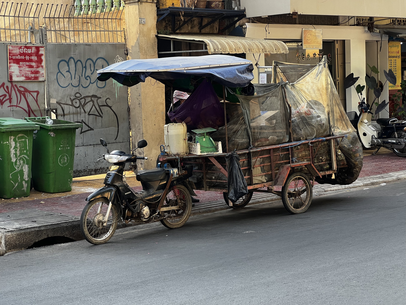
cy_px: 152
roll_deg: +2.2
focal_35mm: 77
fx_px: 903
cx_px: 203
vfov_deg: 19.1
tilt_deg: -3.3
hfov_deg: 25.3
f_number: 2.8
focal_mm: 9
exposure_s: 1/99
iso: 50
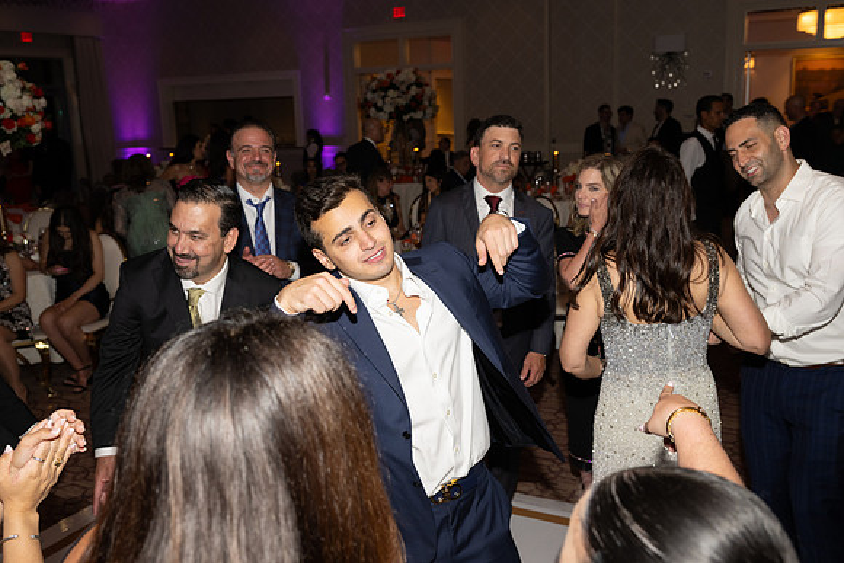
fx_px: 809
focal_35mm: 34
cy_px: 282
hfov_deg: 55.1
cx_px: 422
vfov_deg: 38.4
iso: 800
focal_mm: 34.5
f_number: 5.6
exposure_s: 1/100
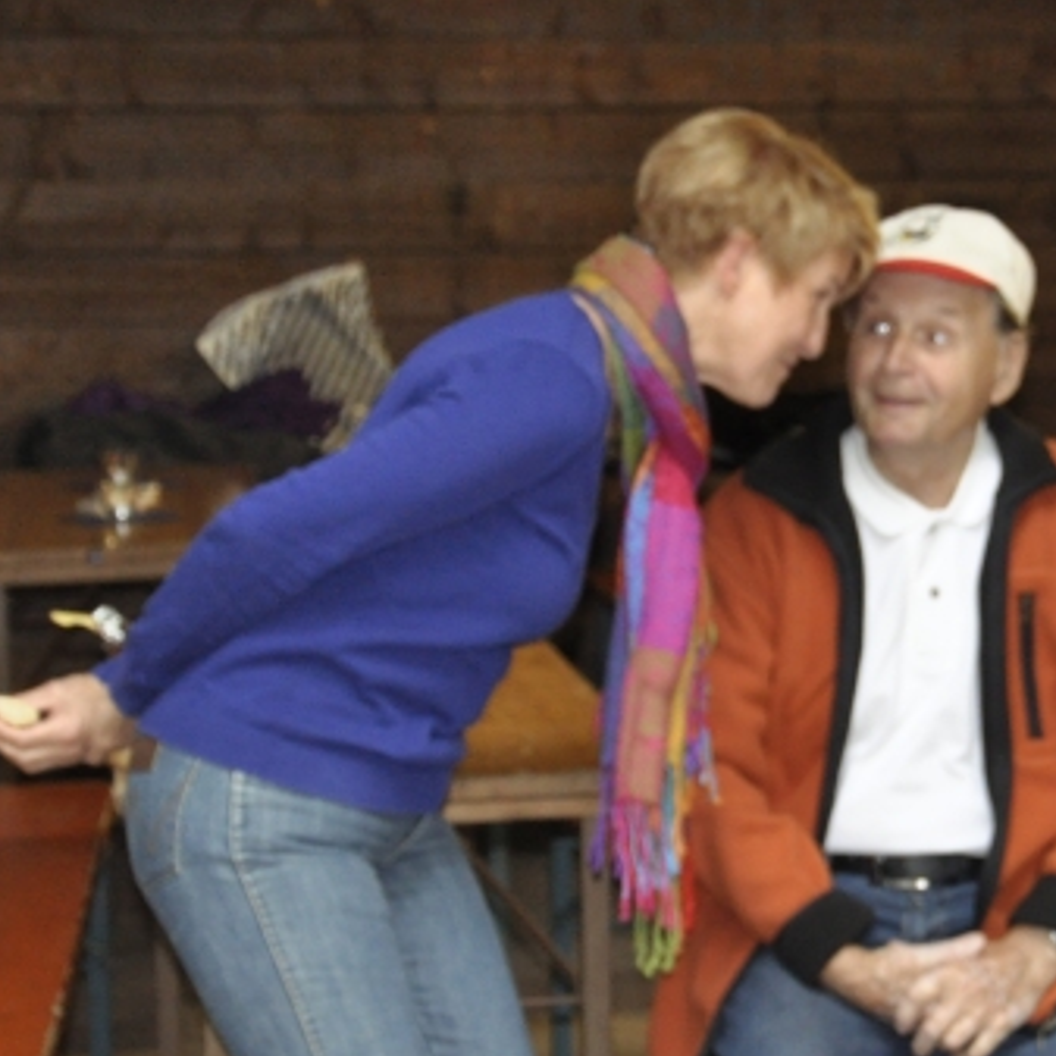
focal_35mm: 115
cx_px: 956
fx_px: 3969
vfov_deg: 15.2
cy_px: 541
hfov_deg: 15.0
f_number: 5
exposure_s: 1/30
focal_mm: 38
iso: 1600
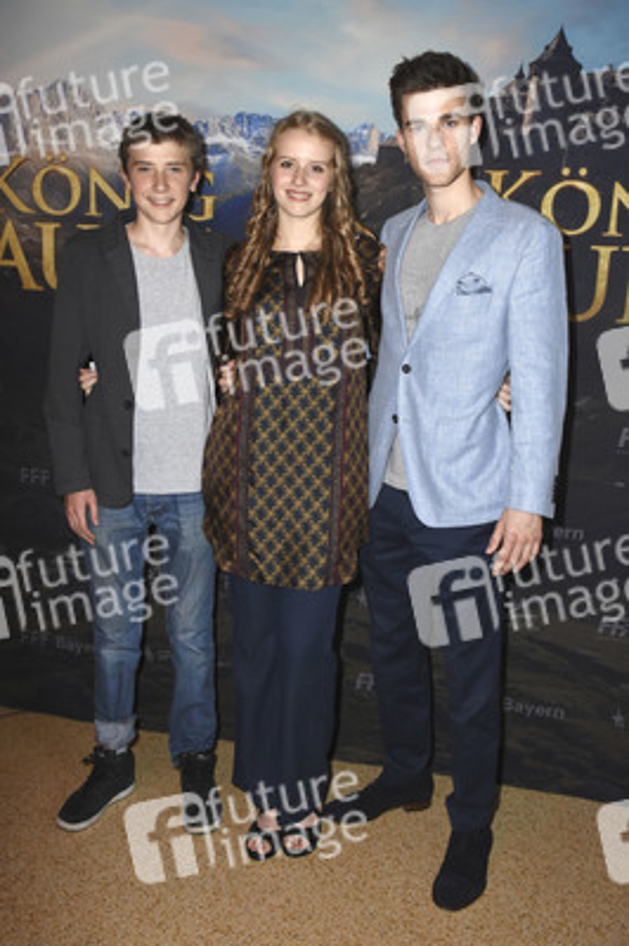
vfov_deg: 55.1
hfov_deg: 38.3
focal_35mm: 34
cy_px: 473
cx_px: 314
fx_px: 906
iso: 800
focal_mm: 23
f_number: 5.6
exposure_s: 1/125
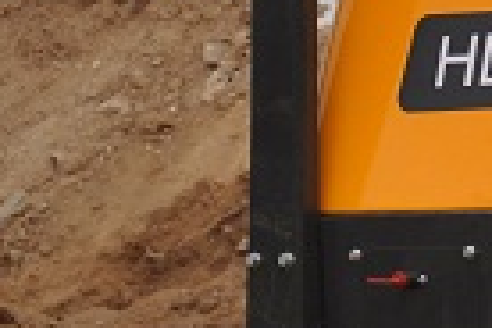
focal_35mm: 419
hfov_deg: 4.7
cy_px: -57
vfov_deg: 3.3
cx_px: 1394
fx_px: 5727
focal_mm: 45
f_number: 4.8
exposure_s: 1/80
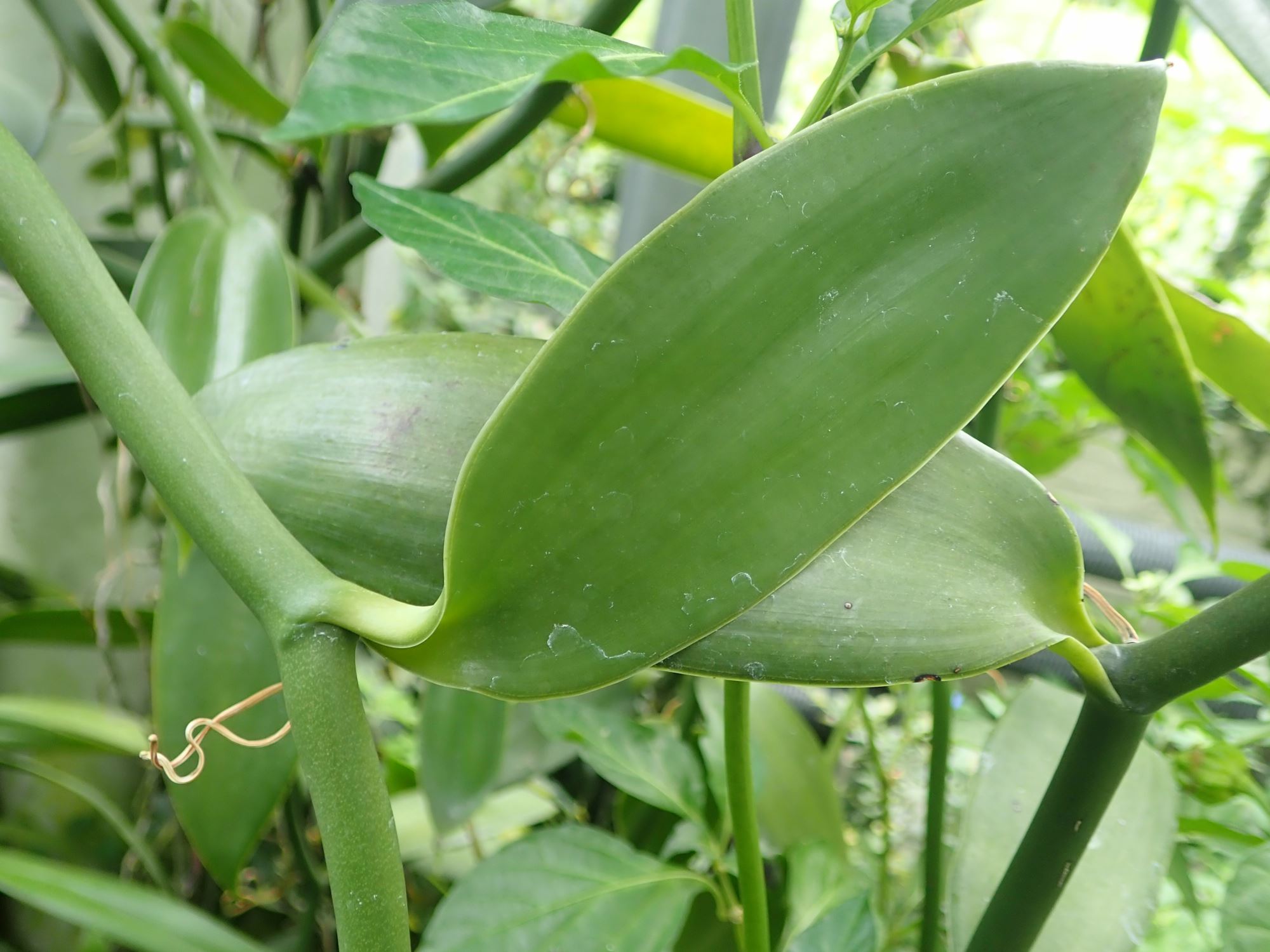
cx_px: 635
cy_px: 476
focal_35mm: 30
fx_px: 1101
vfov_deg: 46.8
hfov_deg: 60.0
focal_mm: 5.5
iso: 125
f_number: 2.3
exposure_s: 1/60
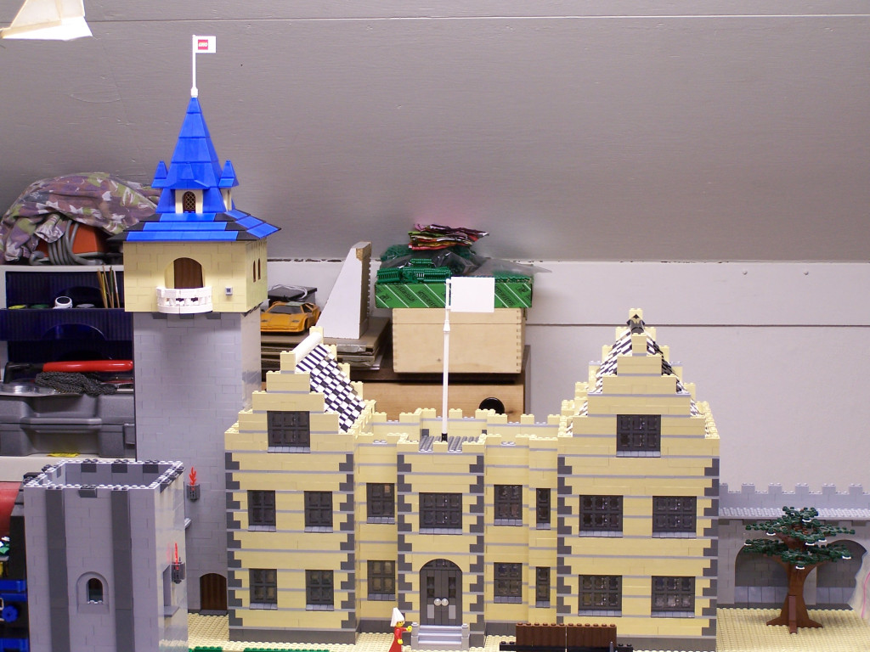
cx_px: 435
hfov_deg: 26.0
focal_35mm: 75
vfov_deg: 19.6
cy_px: 326
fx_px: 1885
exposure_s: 1/6
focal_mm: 12.4
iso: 80
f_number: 3.2
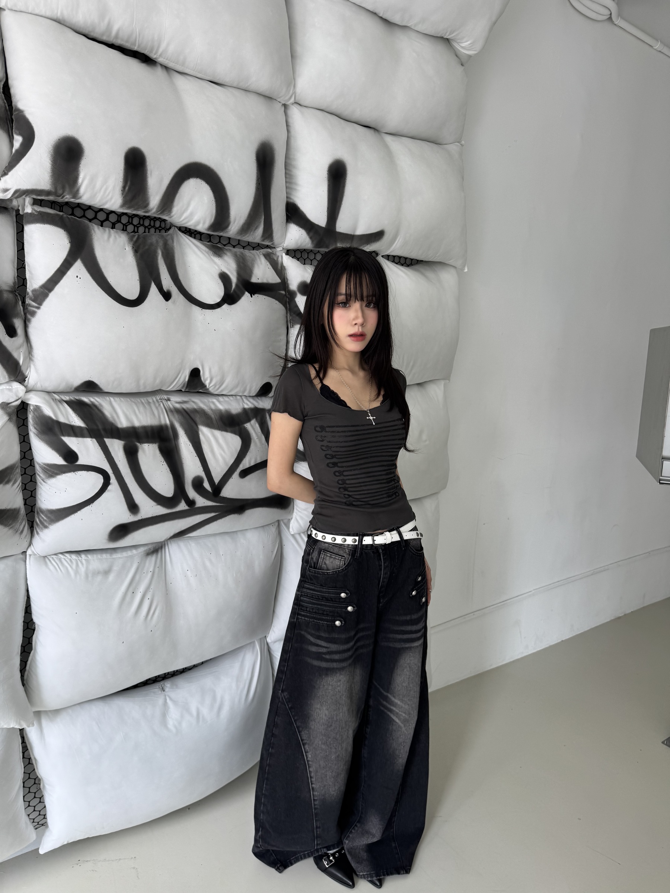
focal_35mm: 24
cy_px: 446
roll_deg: -2.4
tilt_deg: -6.3
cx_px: 335
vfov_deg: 71.6
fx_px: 619
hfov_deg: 56.8
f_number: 1.78
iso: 80
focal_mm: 6.76
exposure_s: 1/121
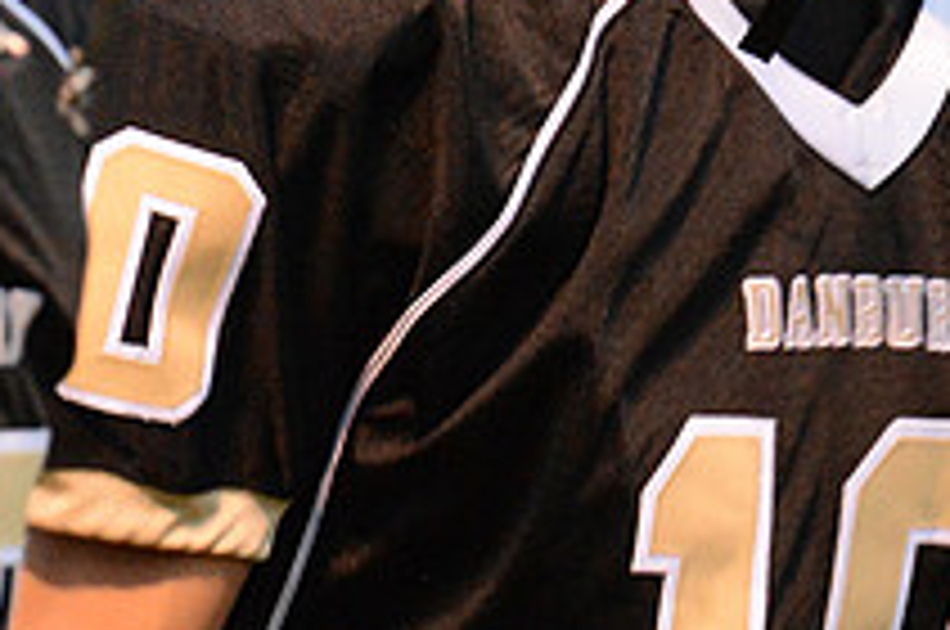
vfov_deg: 0.9
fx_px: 39918
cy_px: -25
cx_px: 653
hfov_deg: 1.4
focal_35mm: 1515
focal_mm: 550
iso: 8000
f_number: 4
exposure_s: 1/320
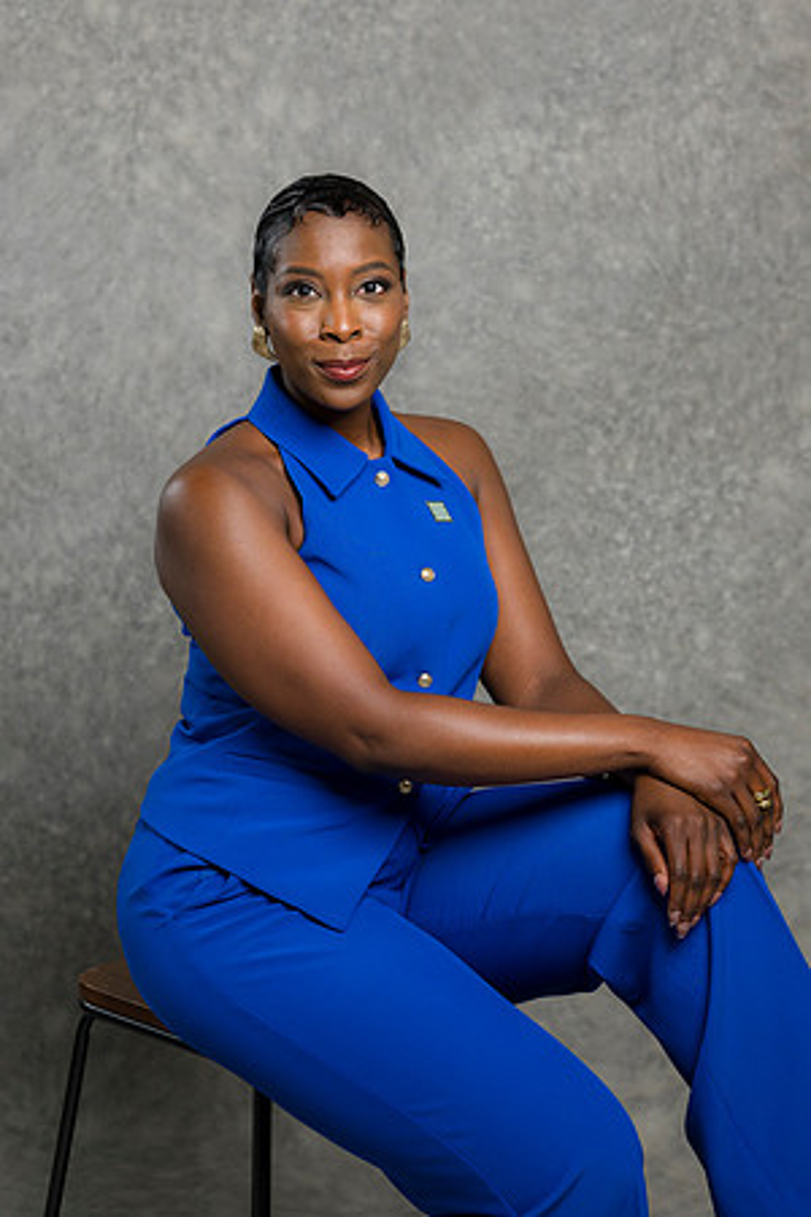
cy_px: 608
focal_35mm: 85
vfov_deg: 23.9
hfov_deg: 16.1
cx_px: 406
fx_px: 2872
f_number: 5
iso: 125
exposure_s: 1/200
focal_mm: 85
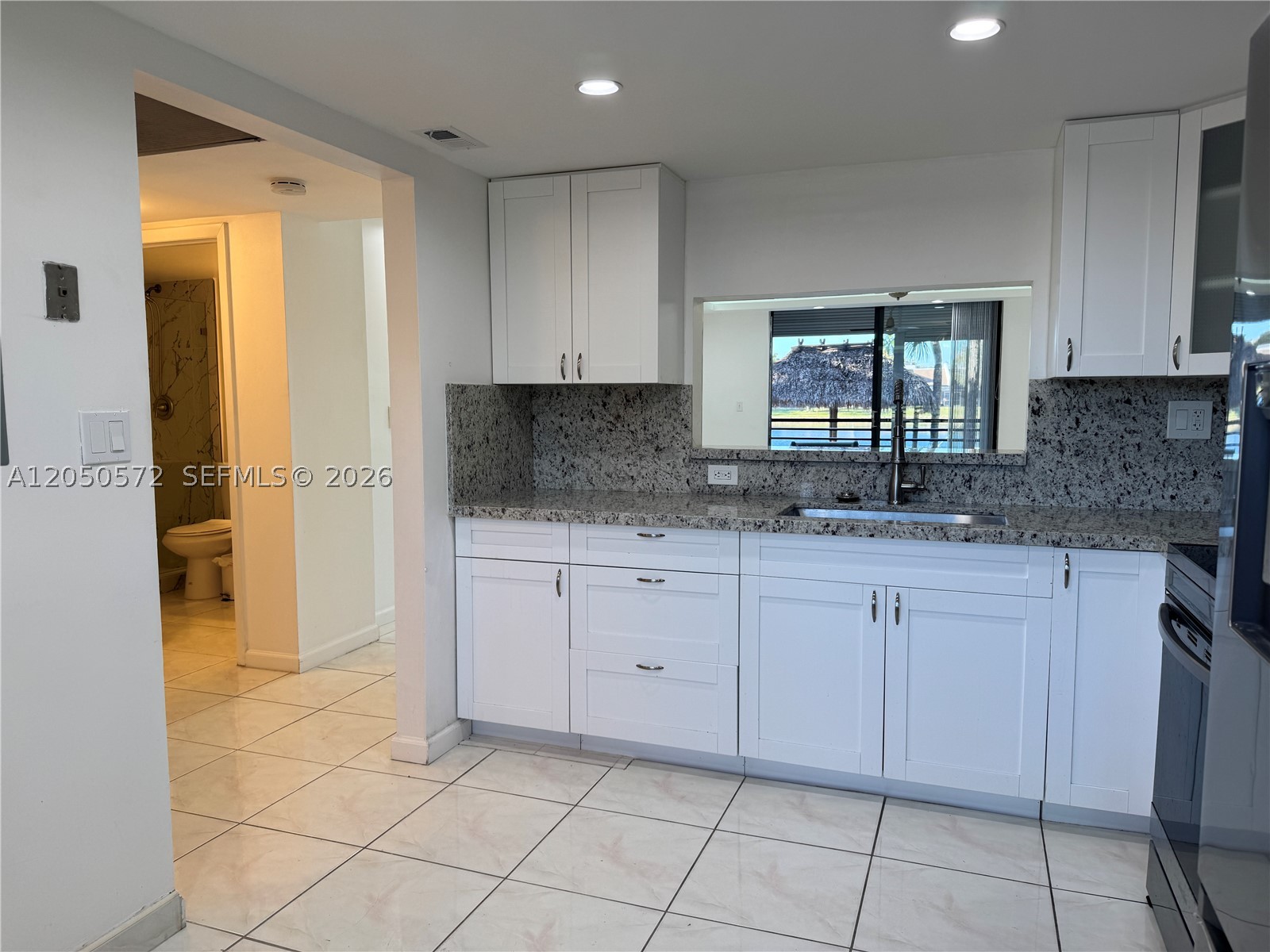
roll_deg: +0.1
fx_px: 881
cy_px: 476
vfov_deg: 56.8
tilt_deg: -6.0
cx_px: 635
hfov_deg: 71.6
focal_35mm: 24
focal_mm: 6.76
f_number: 1.78
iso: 80
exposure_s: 1/163
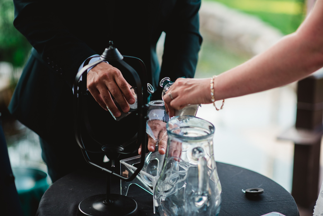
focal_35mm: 85
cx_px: 162
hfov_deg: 23.9
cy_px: 108
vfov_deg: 16.1
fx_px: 763
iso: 100
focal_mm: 85
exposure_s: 1/640
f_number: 2.5
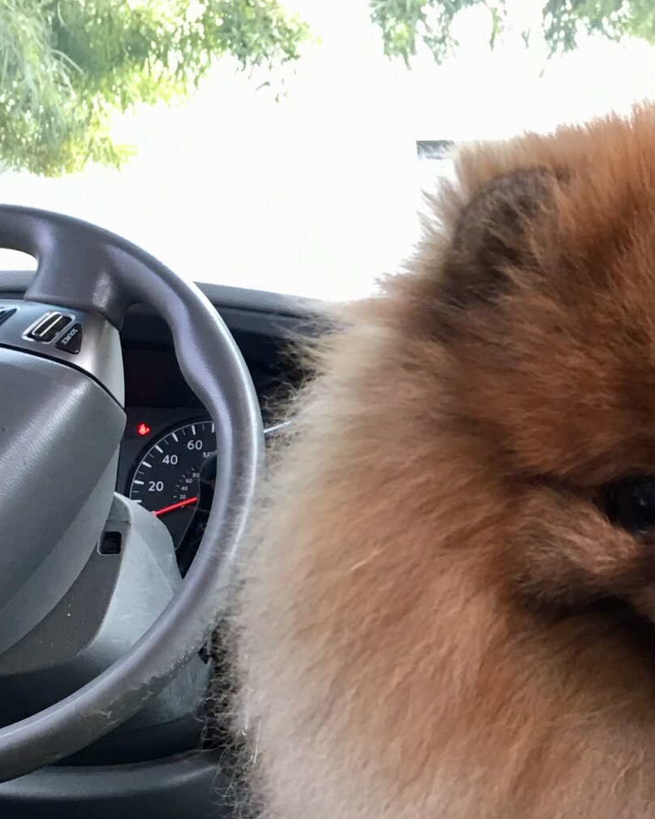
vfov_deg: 26.5
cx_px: 568
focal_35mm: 71
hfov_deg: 21.2
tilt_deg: -8.9
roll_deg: +0.7
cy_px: 573
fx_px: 1720
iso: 32
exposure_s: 1/15
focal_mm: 4.15
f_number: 2.2
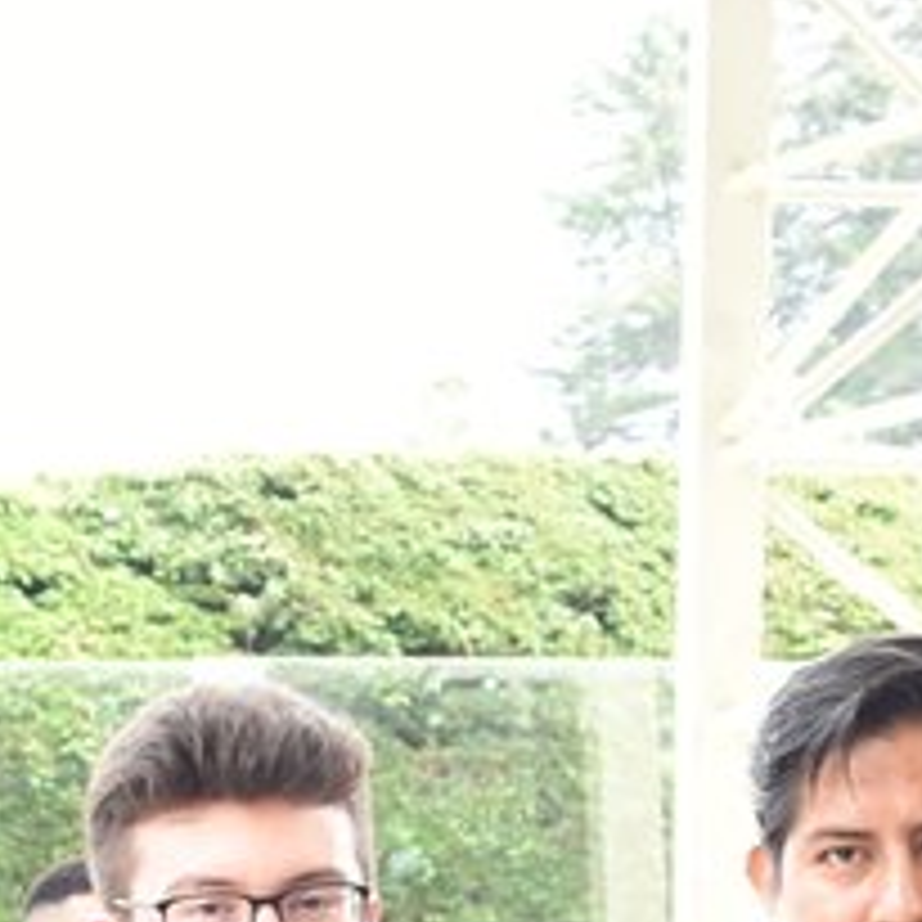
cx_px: 1003
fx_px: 4942
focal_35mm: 164
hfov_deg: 10.5
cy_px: 1498
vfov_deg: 10.2
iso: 100
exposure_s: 1/50
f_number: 4
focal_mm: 22
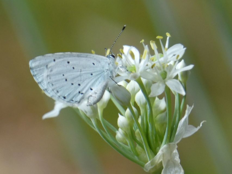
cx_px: 116
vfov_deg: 3.2
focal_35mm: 469
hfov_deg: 4.2
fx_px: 3144
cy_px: 87
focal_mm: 84
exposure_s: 1/100
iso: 200
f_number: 5.6
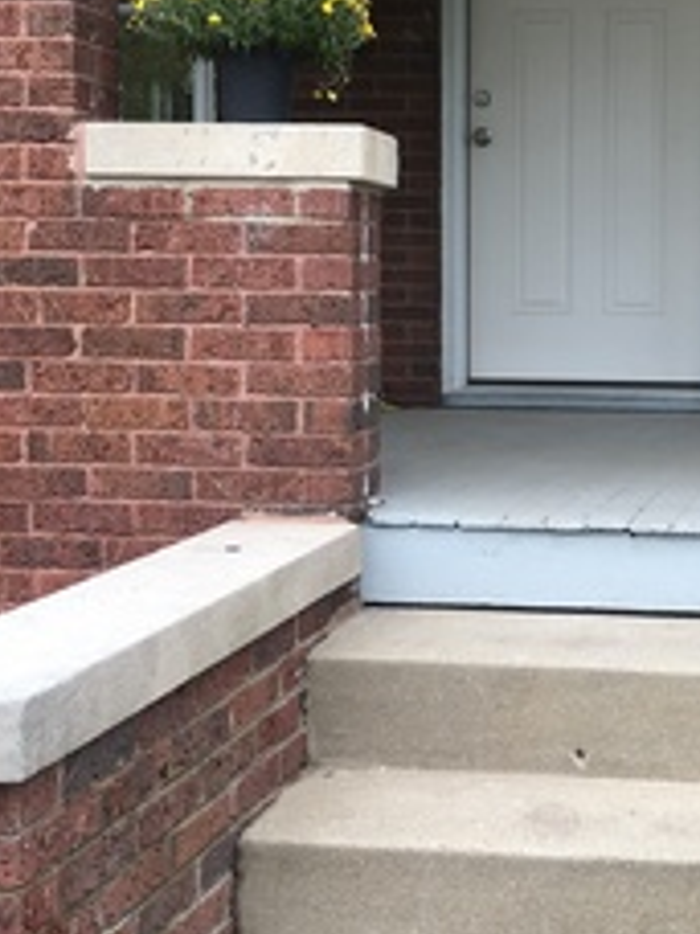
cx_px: 716
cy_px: 385
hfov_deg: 23.0
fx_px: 1645
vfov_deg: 31.6
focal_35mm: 61
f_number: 2.2
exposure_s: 1/359
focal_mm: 4.15
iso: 25
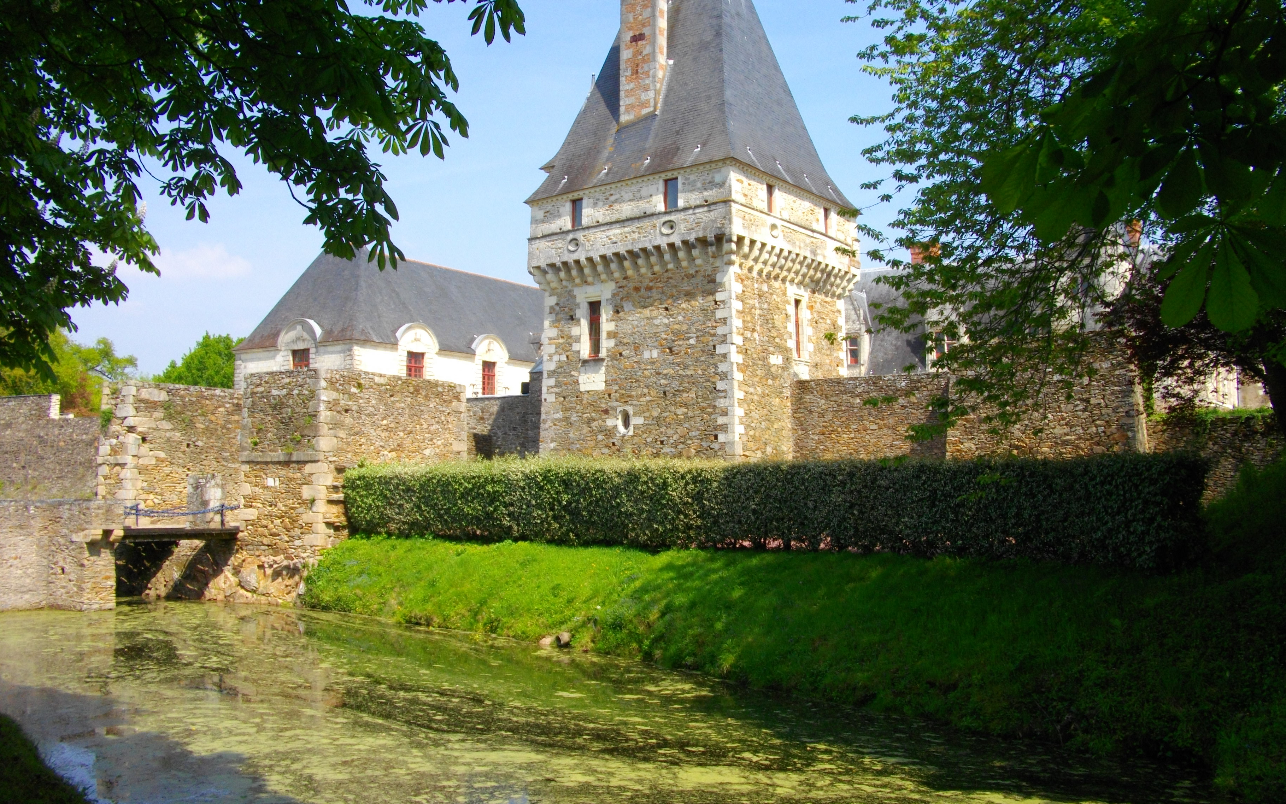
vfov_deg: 37.3
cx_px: 643
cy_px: 419
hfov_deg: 56.7
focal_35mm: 34
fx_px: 1192
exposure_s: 1/250
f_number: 5.5
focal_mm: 5.7
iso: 100
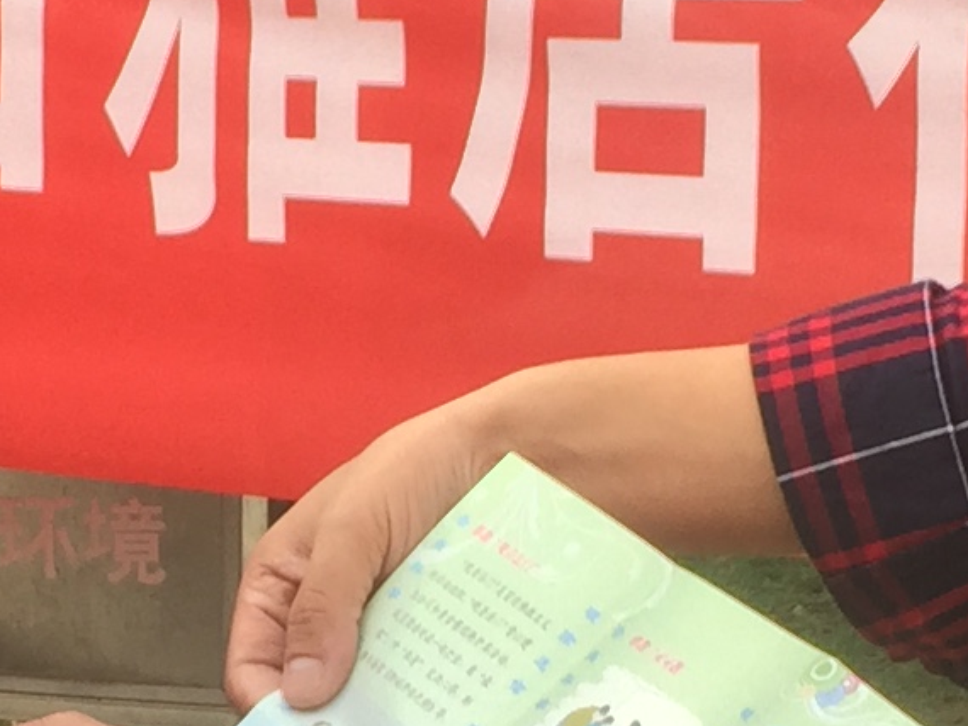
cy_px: 748
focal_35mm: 166
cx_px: 326
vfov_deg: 8.9
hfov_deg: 11.9
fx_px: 4644
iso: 32
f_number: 2.2
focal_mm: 4.15
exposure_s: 1/168
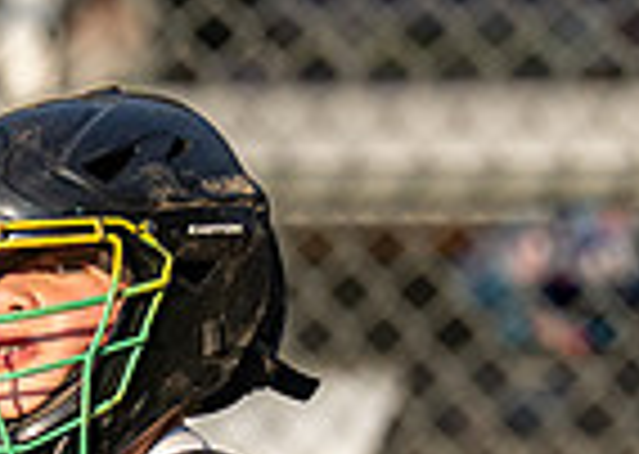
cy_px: 504
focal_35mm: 1474
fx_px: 26712
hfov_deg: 1.4
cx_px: 159
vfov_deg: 1.0
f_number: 2.8
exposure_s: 1/8000
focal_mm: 200
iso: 500
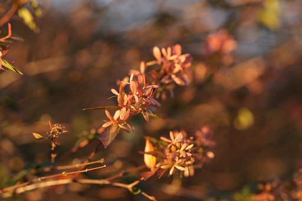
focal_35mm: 100
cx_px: 151
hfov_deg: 20.4
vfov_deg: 13.7
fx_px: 839
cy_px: 100
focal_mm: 100
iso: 400
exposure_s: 1/320
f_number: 4
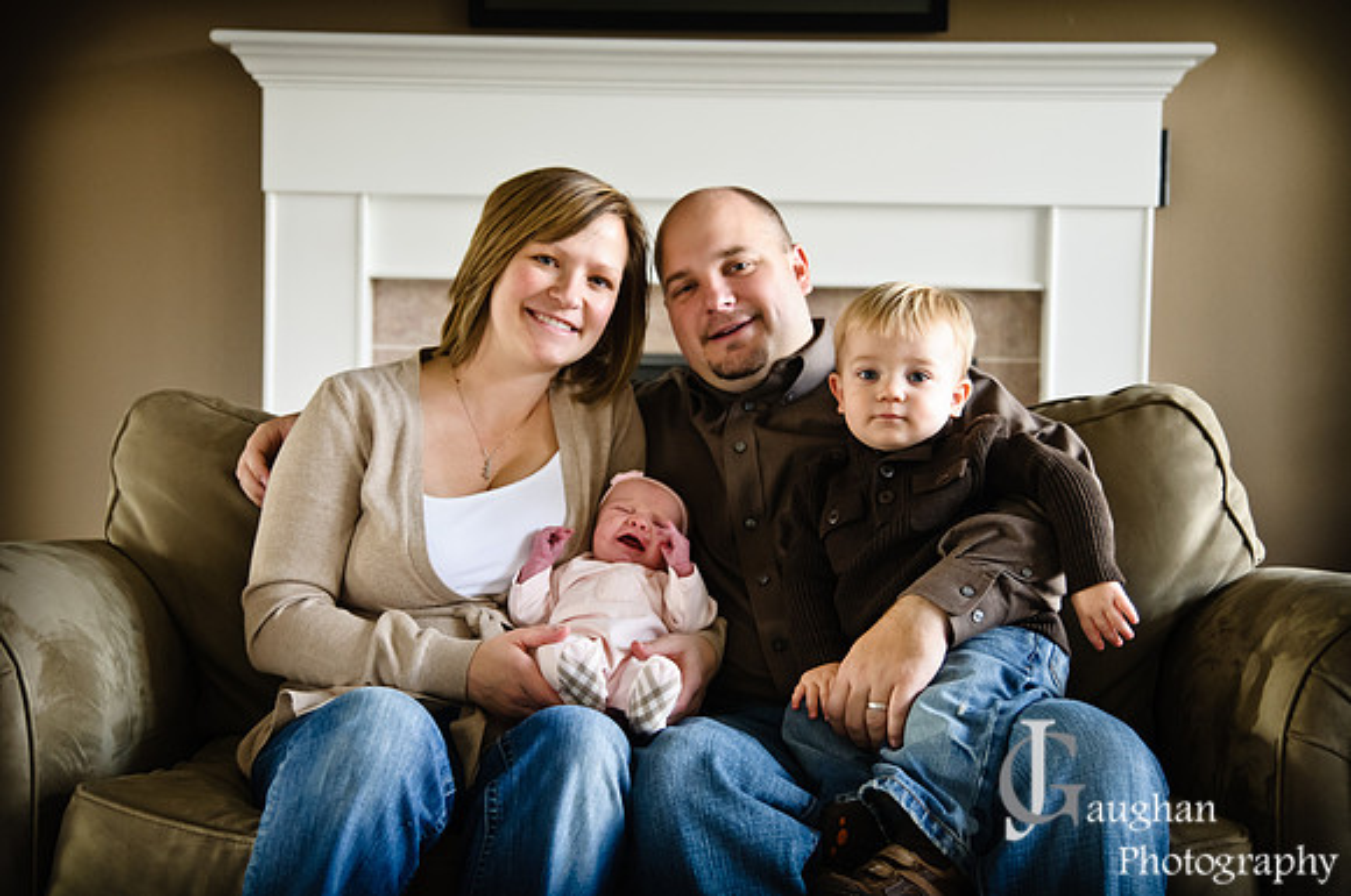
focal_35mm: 57
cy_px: 448
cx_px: 676
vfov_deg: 23.7
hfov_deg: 35.1
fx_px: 2136
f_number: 3.2
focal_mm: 38
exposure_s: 1/60
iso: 1000
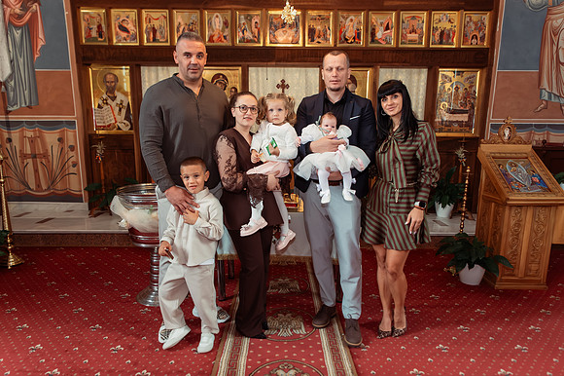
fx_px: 376
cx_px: 282
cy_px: 188
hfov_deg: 73.8
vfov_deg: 53.1
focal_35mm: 24
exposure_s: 1/250
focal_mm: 24
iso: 3200
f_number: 3.5
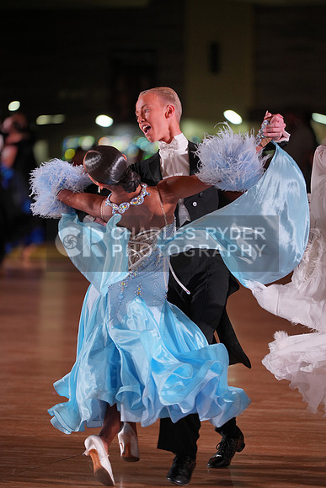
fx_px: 2715
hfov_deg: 6.9
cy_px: 244
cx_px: 163
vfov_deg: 10.3
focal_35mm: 200
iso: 1000
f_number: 2.8
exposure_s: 1/400
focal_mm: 200
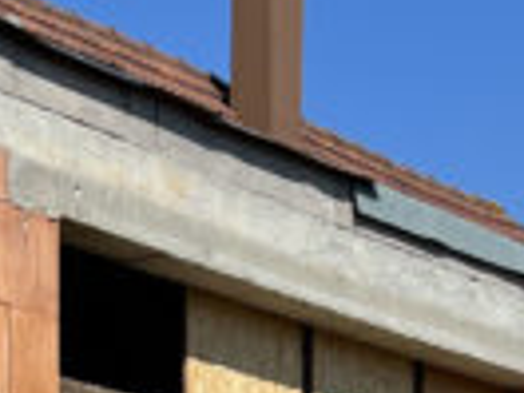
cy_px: 861
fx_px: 1786
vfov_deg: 11.1
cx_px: 258
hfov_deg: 16.7
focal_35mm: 118
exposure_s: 1/6211
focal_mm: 5.7
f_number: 1.5
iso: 50
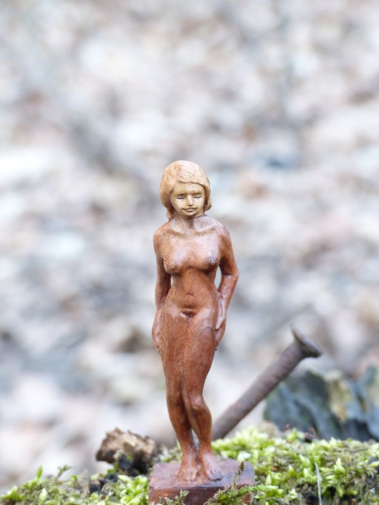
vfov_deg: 14.6
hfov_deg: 11.0
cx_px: 190
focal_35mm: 135
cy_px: 252
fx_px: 1971
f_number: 2.8
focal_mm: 24.3
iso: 250
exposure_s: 1/80
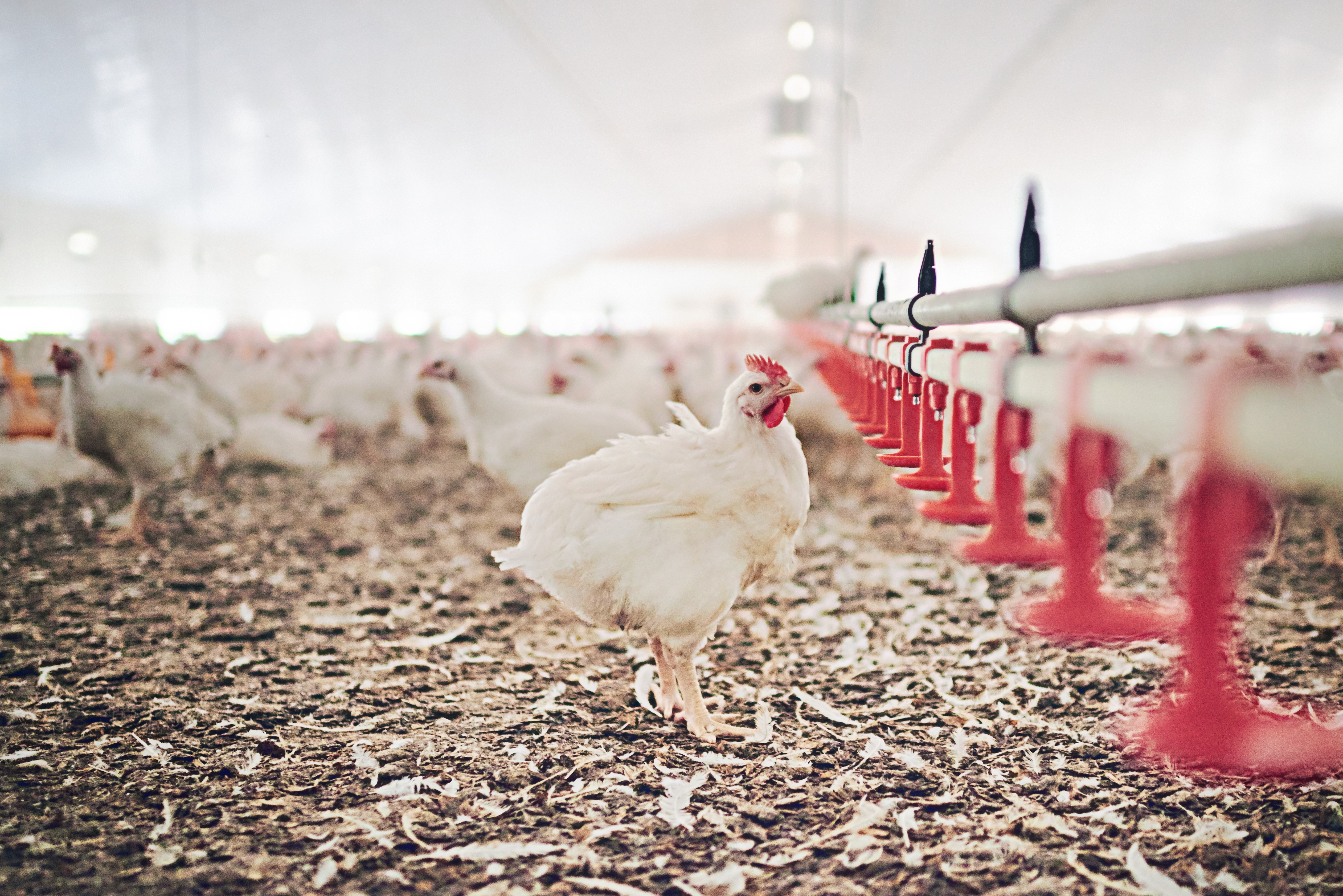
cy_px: 448
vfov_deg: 37.9
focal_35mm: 35
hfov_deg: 54.4
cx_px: 672
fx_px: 1306
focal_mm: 35
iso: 1000
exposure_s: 1/160
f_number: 1.6
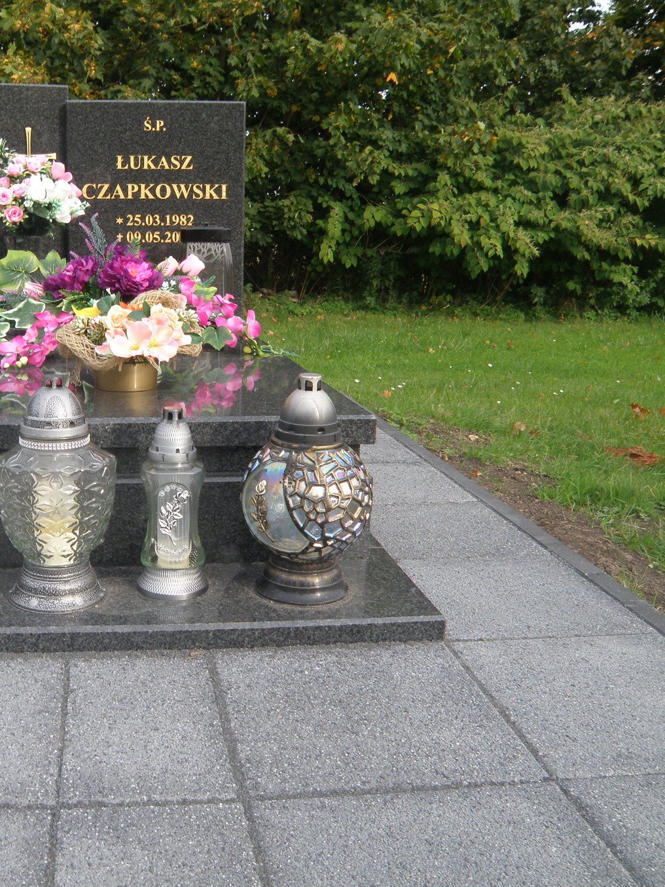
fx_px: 897
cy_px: 442
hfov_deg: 39.5
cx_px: 158
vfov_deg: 52.6
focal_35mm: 35
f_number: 5.6
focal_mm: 4.6
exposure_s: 1/100
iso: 64
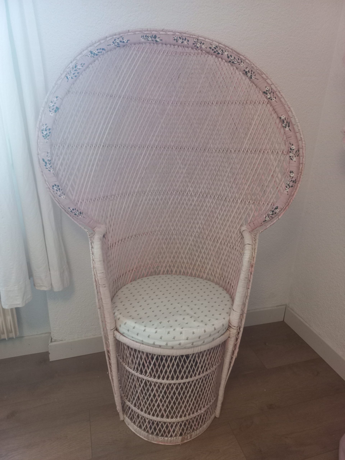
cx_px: 172
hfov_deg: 54.9
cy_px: 230
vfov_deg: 69.4
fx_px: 332
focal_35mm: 25
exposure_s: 1/33.3
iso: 400
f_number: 1.8
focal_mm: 4.6
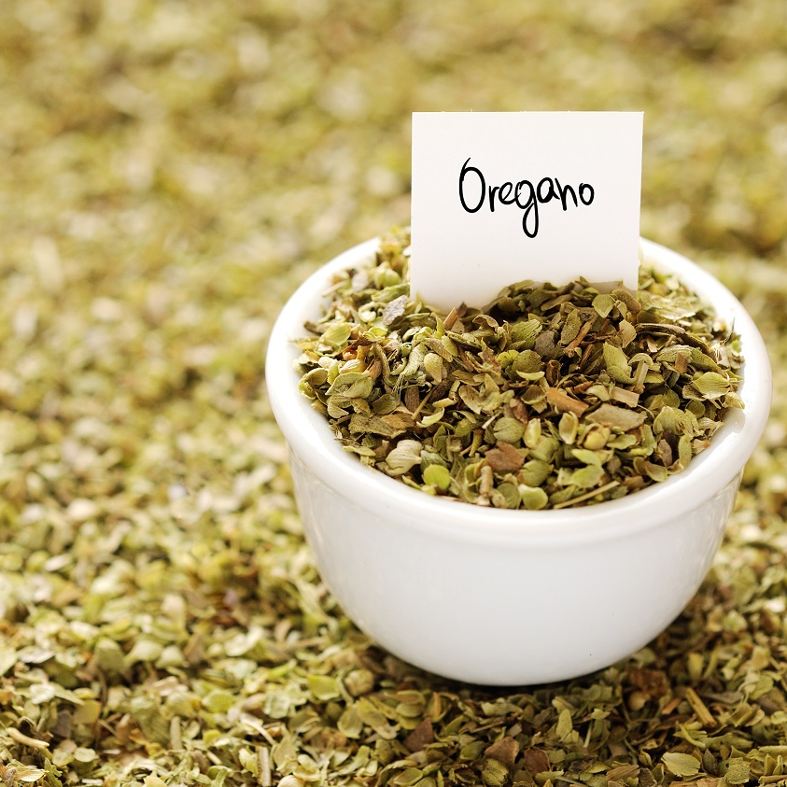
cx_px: 349
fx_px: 2984
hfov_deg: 15.0
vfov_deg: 15.0
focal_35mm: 116
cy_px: 391
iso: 200
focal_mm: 60
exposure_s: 1/160
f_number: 5.6
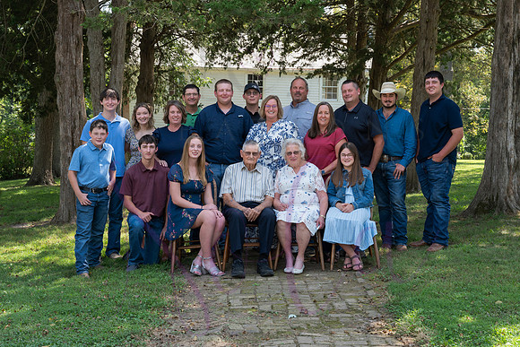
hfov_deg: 38.2
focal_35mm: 52
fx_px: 751
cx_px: 260
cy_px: 174
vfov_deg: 26.0
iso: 400
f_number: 8
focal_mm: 52
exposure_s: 1/125
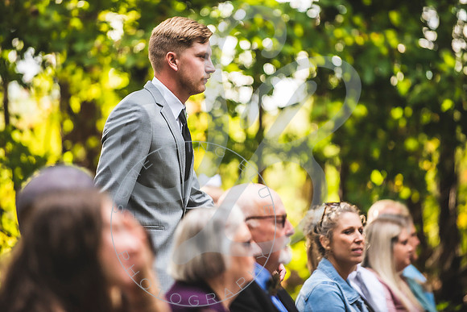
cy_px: 156
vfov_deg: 6.9
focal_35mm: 200
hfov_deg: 10.3
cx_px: 234
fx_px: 2595
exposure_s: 1/640
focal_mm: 200
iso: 500
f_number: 2.8
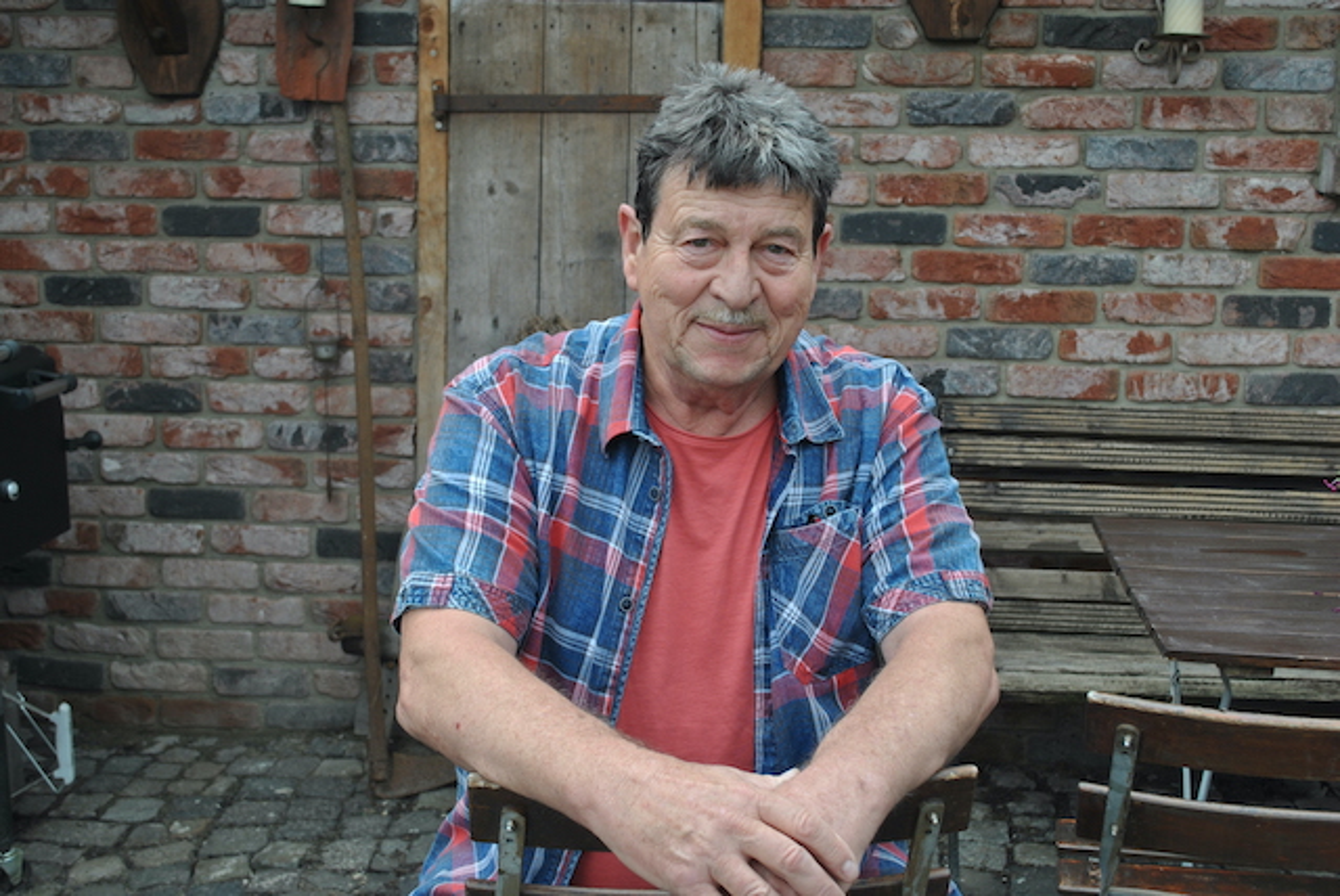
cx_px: 670
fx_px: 1676
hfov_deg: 43.6
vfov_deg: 29.9
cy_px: 448
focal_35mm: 45
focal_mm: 30
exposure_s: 1/125
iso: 100
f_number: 5.6
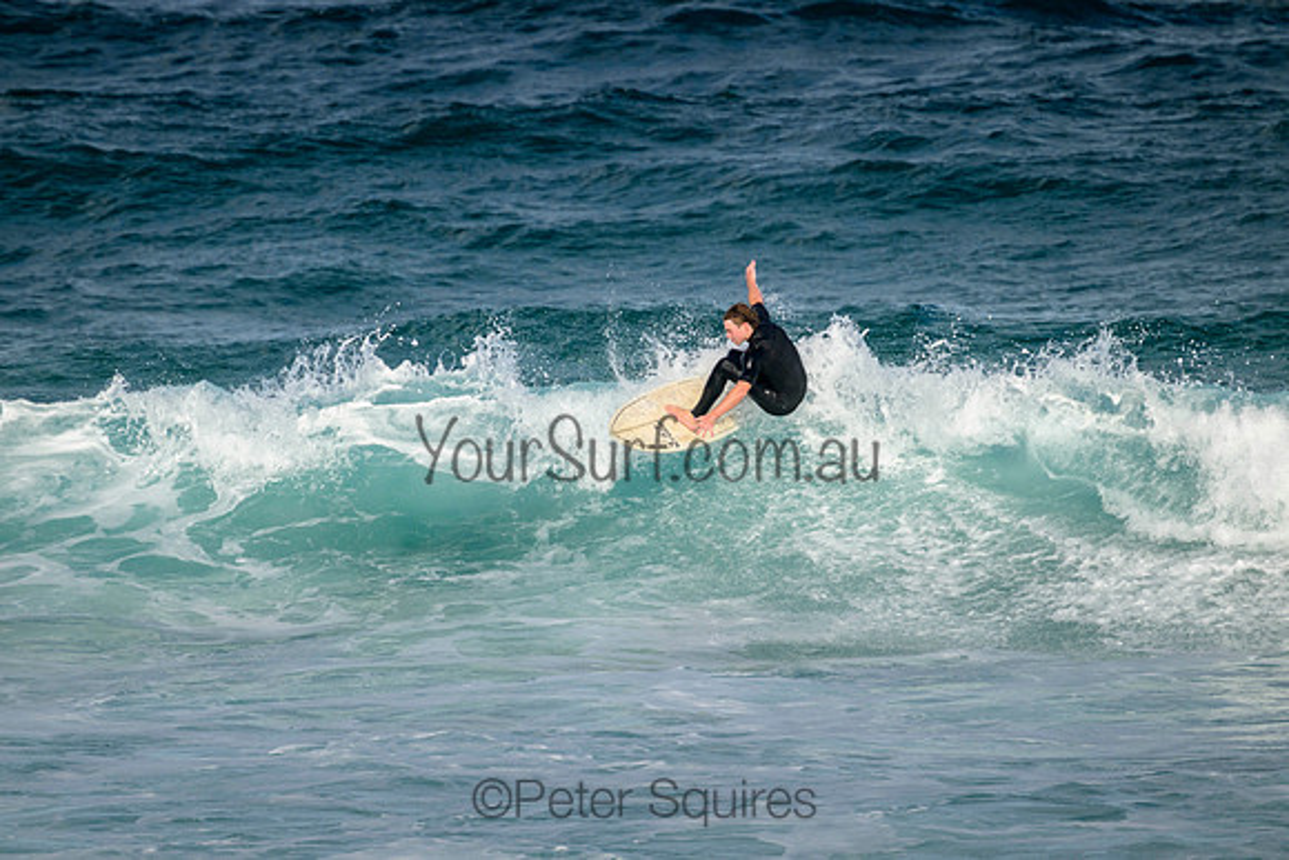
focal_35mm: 800
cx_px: 644
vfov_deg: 1.7
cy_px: 430
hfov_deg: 2.6
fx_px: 28650
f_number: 11
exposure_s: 1/1600
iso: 720
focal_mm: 800
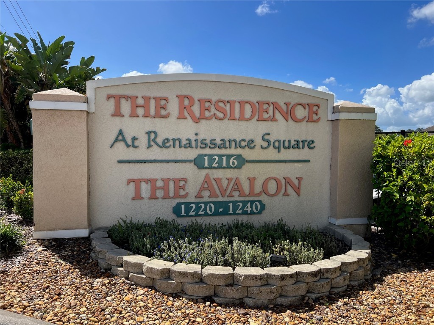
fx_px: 326
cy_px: 162
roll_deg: +0.4
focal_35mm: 26
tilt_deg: -0.2
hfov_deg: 67.3
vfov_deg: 53.1
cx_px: 217
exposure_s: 1/3968
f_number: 1.5
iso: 50
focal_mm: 5.7
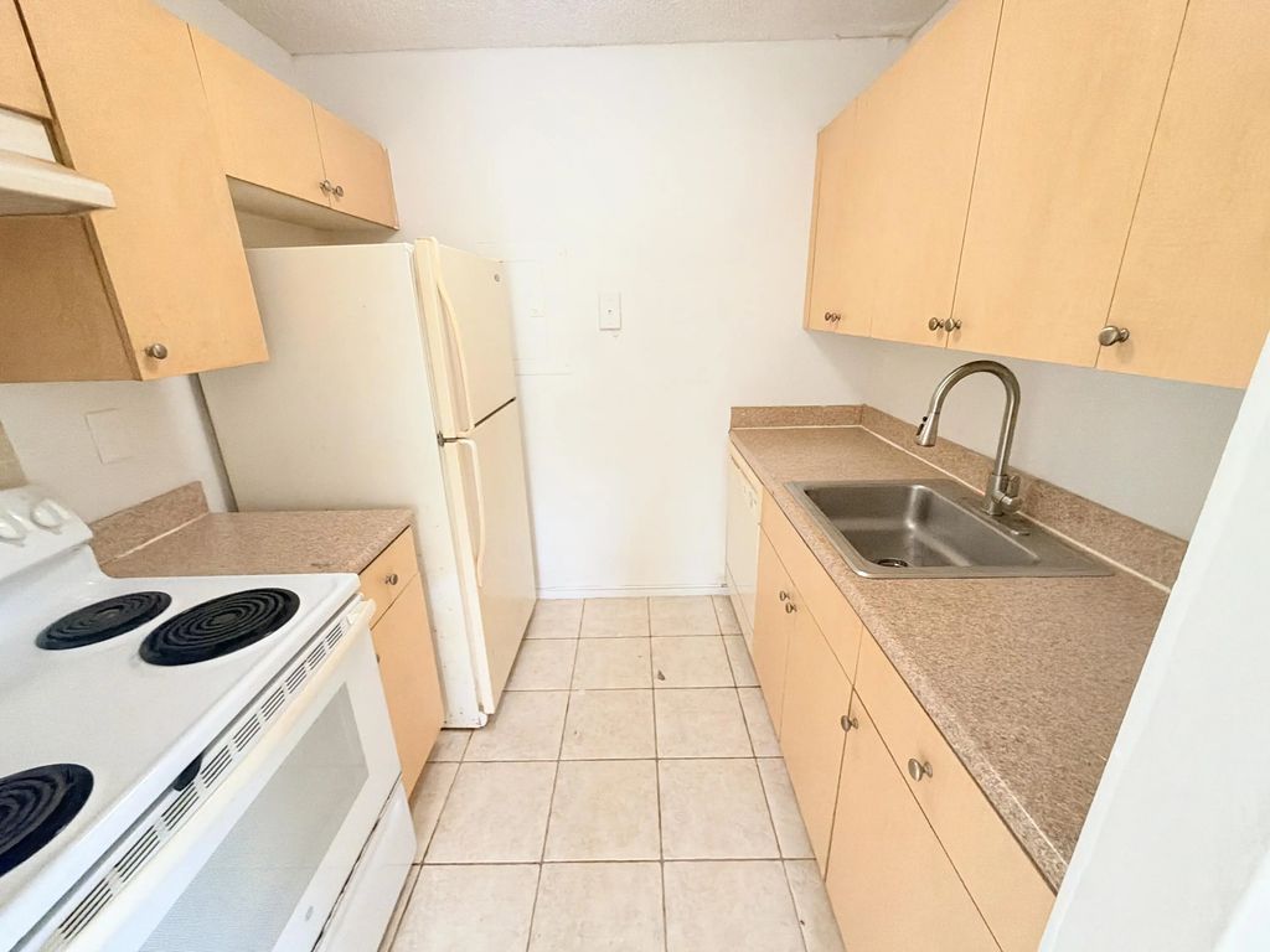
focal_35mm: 14
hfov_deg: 102.1
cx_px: 635
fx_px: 514
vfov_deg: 85.7
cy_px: 476
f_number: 2.2
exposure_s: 1/120
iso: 400
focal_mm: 2.22
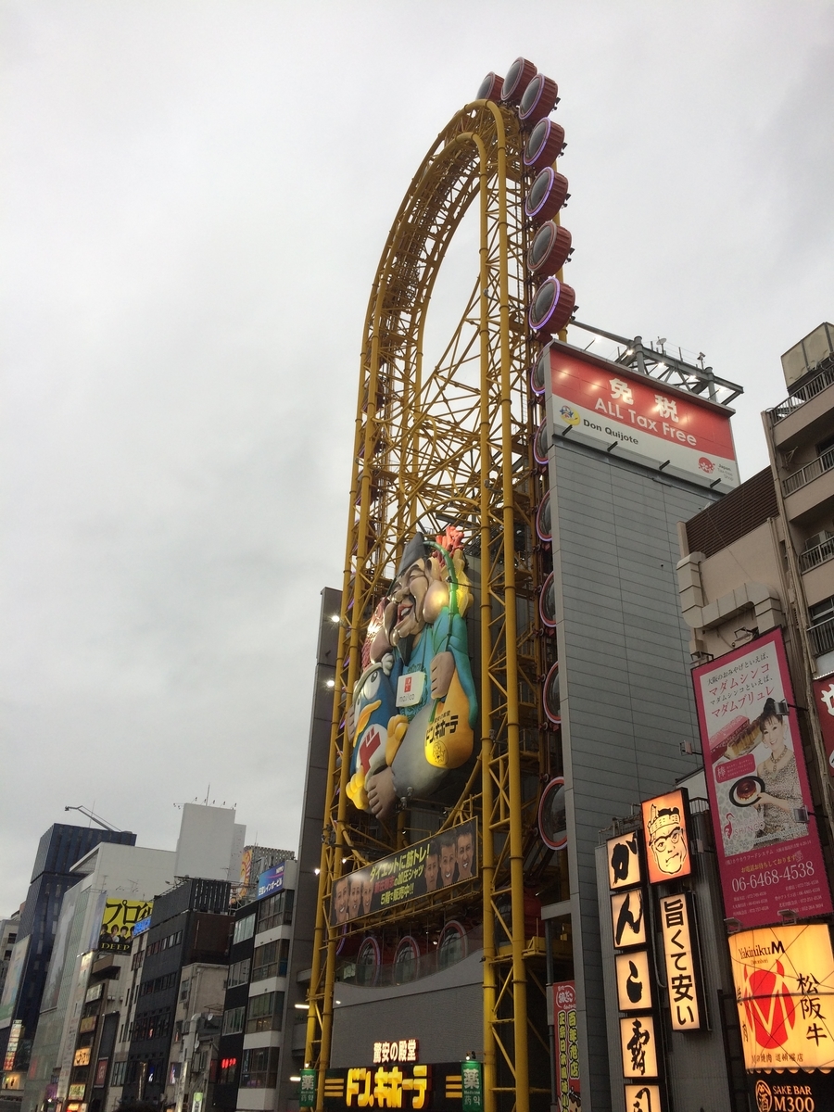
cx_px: 417
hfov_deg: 48.2
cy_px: 556
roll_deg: -1.9
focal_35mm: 29
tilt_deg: +29.7
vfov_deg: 61.7
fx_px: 932
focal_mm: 4.15
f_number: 2.2
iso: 40
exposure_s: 1/120
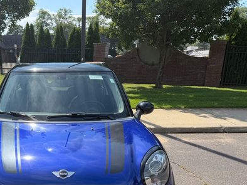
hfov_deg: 45.9
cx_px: 56
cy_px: 145
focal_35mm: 39
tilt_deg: -18.1
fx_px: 278
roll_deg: -0.1
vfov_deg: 35.7
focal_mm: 6.76
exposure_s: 1/2611
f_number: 1.78
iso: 80
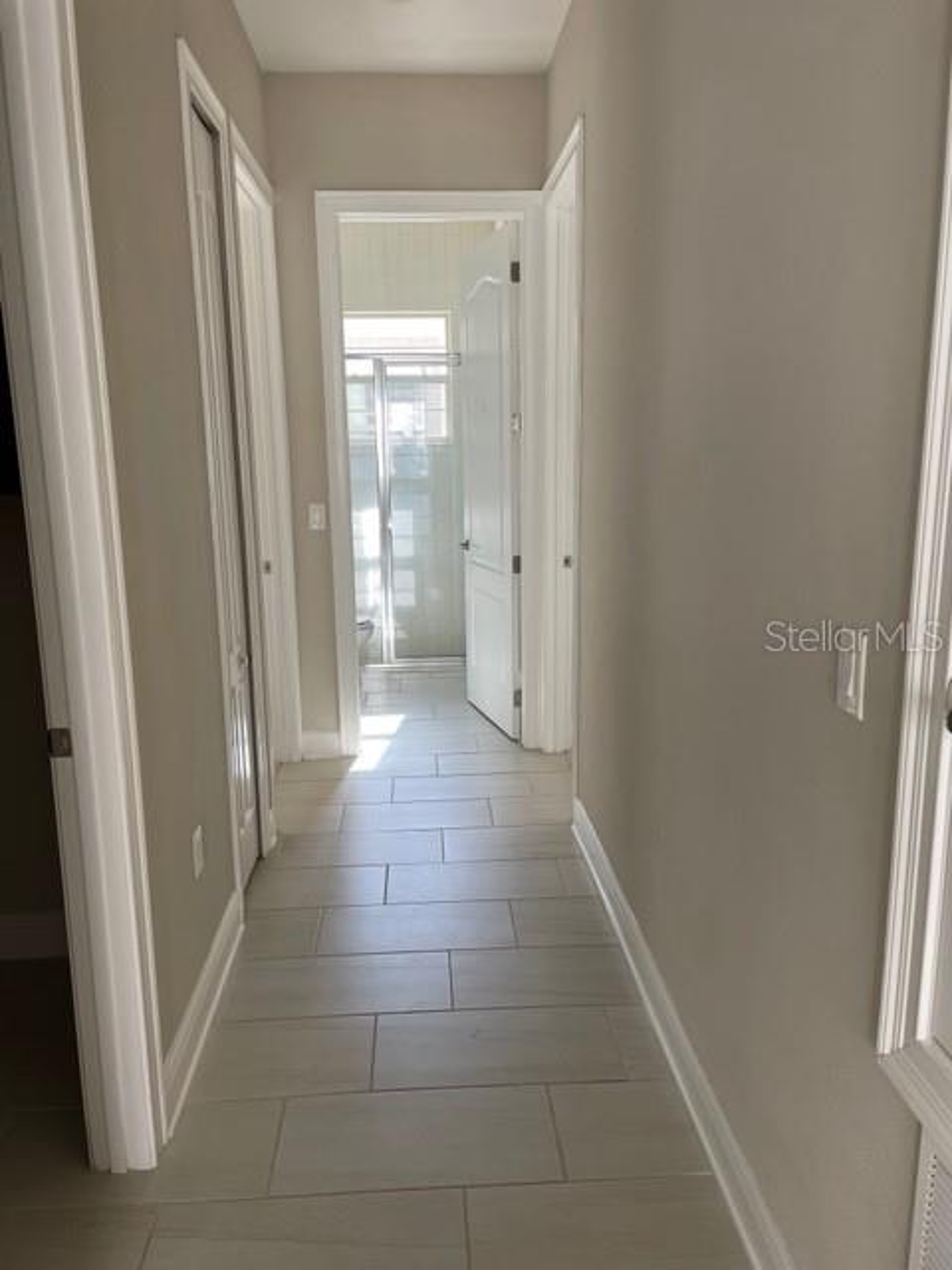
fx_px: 953
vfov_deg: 67.3
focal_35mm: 26
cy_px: 635
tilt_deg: -10.3
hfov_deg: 53.1
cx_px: 476
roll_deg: +1.7
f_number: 1.6
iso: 50
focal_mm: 4.2
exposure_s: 1/121
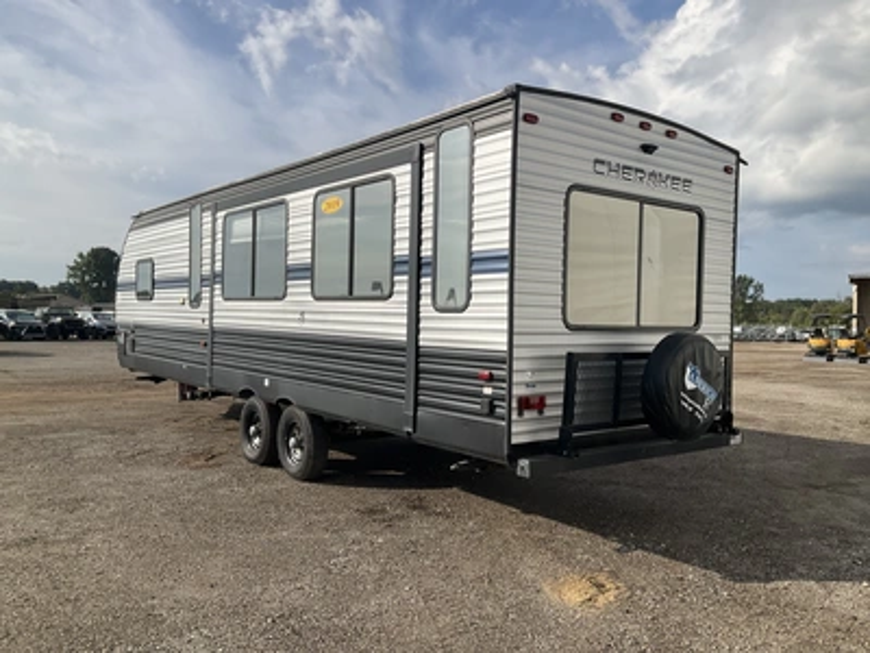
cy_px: 326
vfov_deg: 48.2
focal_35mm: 29
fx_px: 729
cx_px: 435
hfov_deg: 61.7
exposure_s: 1/2801
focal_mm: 3
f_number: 1.8
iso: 25
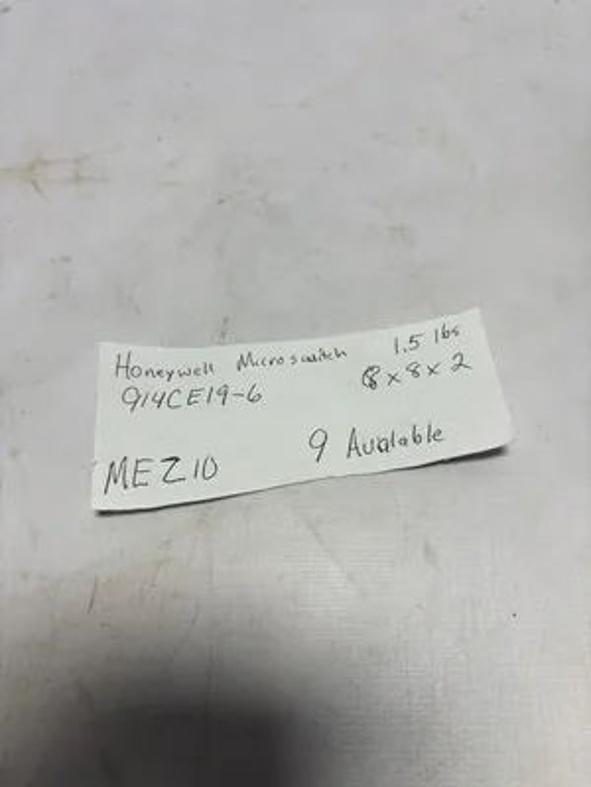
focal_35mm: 26
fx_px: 592
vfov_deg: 67.3
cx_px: 296
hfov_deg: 53.1
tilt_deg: -61.4
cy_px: 394
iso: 50
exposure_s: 1/781
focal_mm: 5.96
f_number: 1.6
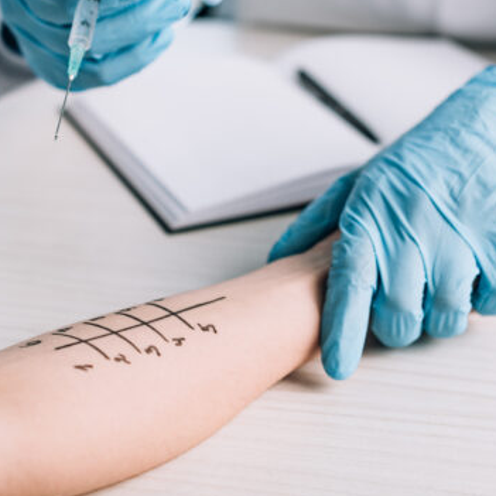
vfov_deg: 18.7
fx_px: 1508
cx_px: 109
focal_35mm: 93
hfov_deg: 18.5
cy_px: 223
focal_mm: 50
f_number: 3.5
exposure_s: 1/200
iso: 100
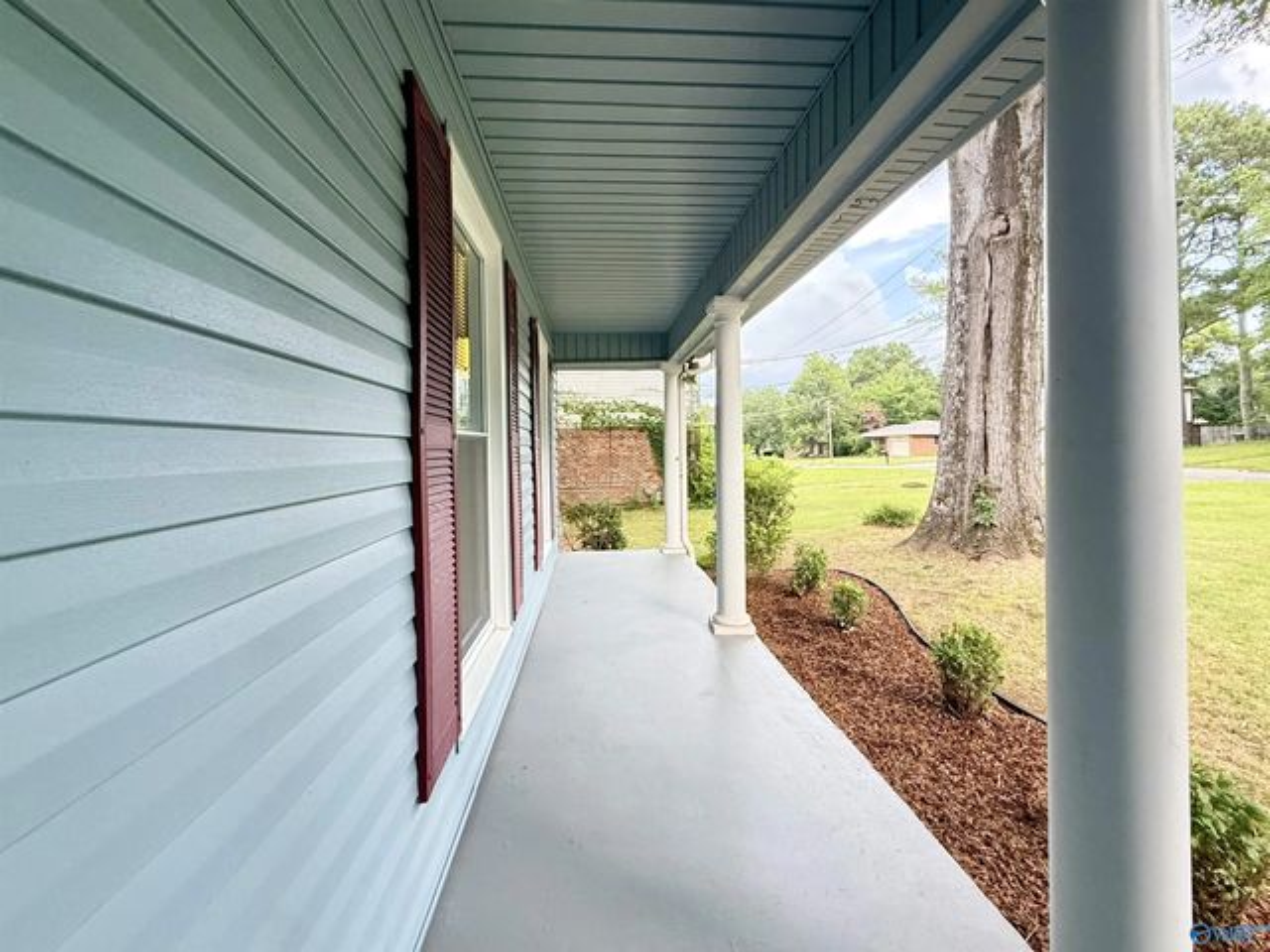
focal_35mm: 14
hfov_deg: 102.1
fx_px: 514
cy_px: 476
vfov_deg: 85.7
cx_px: 635
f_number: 2.2
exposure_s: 1/99
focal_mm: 2.22
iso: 250
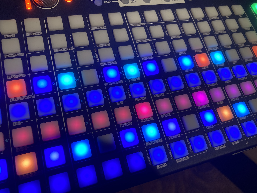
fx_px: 215
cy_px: 95
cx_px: 132
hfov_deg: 61.6
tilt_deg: -61.0
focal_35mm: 29
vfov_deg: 48.2
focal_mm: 3.99
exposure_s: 1/61
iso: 80
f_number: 1.8
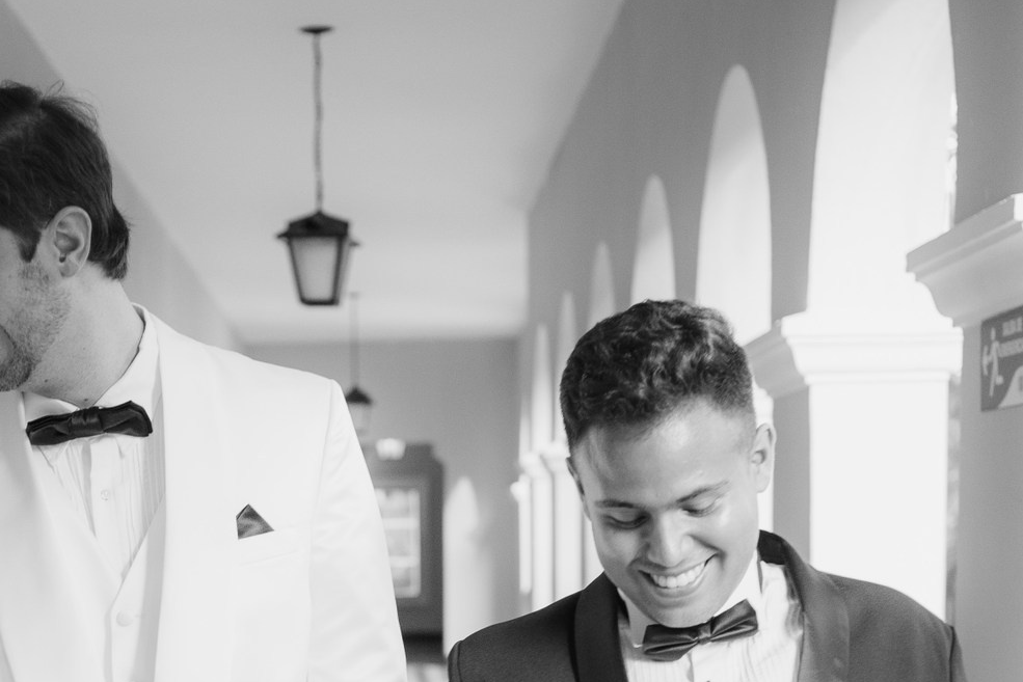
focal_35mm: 91
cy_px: 816
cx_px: 249
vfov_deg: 14.6
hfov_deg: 22.2
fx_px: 2586
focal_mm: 35
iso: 500
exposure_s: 1/200
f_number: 2.5
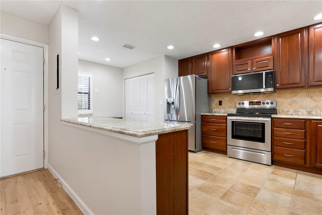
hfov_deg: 91.6
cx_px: 161
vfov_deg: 68.9
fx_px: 156
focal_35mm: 18
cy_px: 108
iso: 500
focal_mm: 17.5
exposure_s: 1/6
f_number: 8
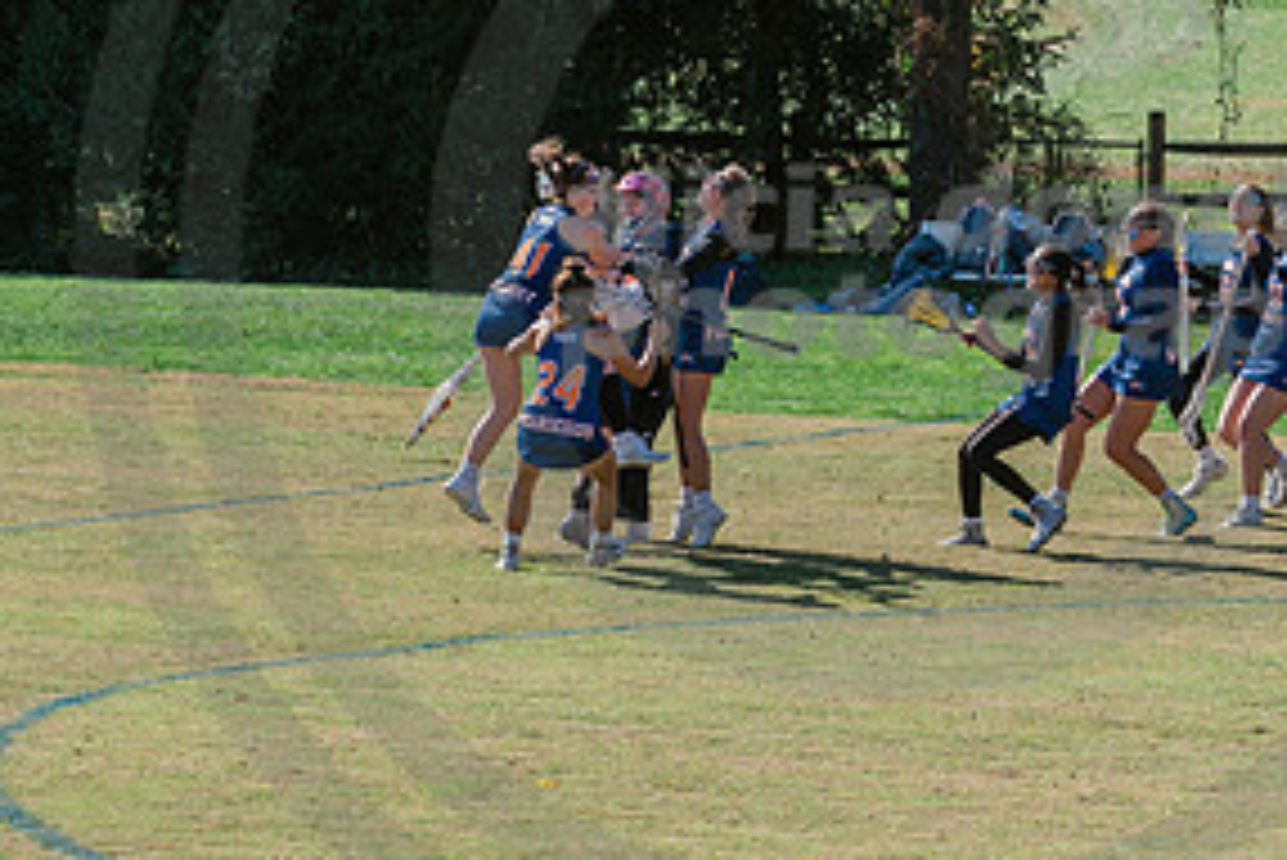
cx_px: 873
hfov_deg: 7.8
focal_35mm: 264
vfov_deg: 5.2
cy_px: 259
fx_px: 9442
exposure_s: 1/640
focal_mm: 130
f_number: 6.3
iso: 250
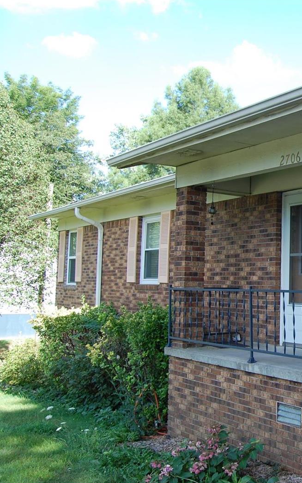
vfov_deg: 47.2
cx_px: 362
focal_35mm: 42
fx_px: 553
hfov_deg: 27.0
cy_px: 242
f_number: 6.3
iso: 200
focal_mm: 18
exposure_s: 1/160
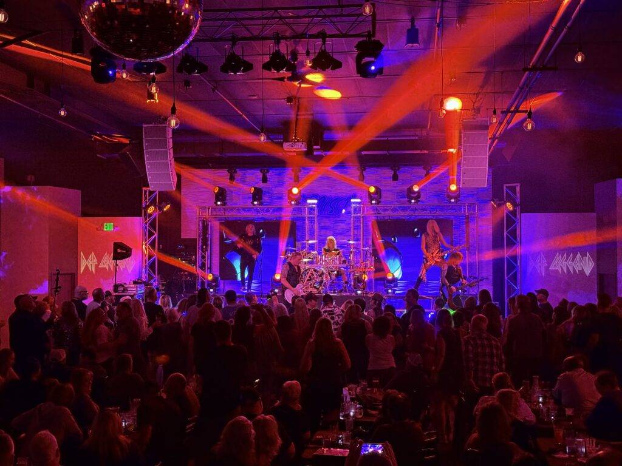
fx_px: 862
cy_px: 233
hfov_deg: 39.7
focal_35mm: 48
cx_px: 311
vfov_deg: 30.3
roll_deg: -0.2
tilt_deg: +1.7
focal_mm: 6.76
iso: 400
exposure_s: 1/40
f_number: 1.78
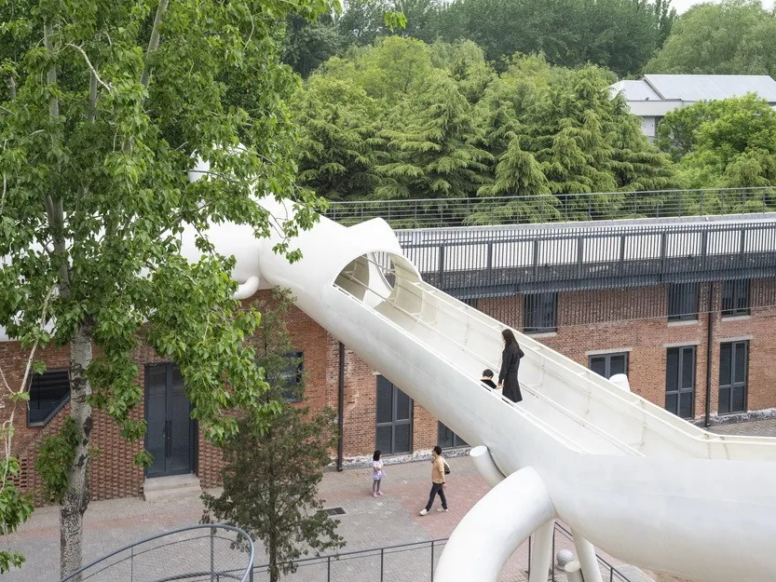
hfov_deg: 39.6
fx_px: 1076
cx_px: 352
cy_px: 345
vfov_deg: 30.2
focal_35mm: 48
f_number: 11
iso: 500
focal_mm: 50
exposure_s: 1/160
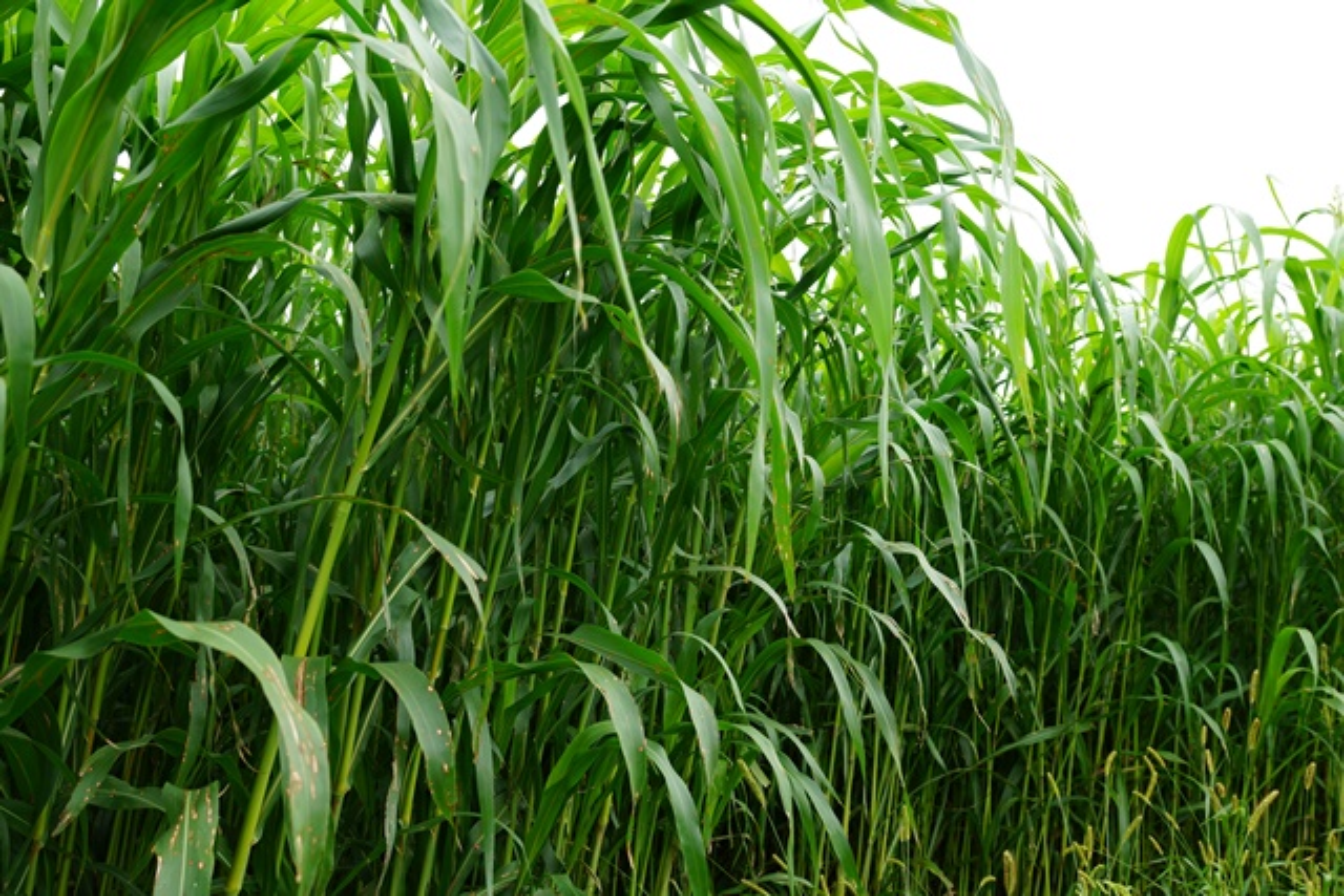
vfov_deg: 40.0
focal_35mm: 33
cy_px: 448
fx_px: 1232
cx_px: 672
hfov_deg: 57.2
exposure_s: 1/60
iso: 100
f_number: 4
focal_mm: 22
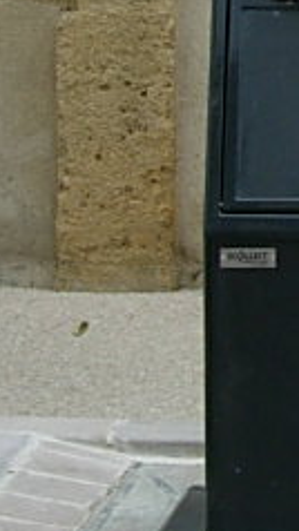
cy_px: 100
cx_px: 696
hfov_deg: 6.5
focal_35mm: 178
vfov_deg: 12.0
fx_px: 2507
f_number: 2.8
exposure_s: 1/790
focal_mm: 7.8
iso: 64
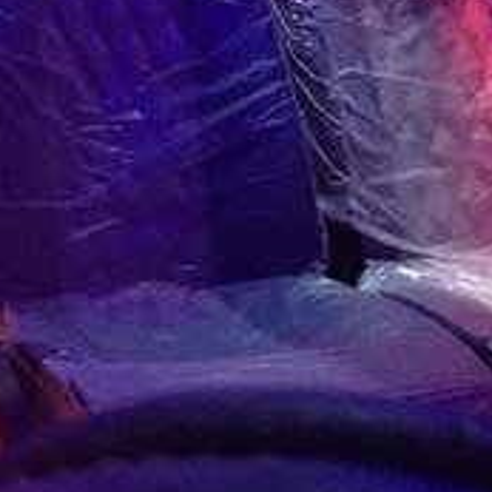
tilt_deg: -3.1
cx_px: 71
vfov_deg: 16.5
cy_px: -200
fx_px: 1576
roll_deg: -0.5
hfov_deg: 17.5
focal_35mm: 98
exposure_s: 1/8
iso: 200
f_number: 2.2
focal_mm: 4.15
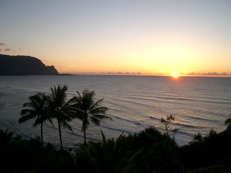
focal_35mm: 35
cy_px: 86
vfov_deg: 40.7
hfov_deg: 52.6
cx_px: 116
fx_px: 234
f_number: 4.3
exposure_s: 1/200
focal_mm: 5.8
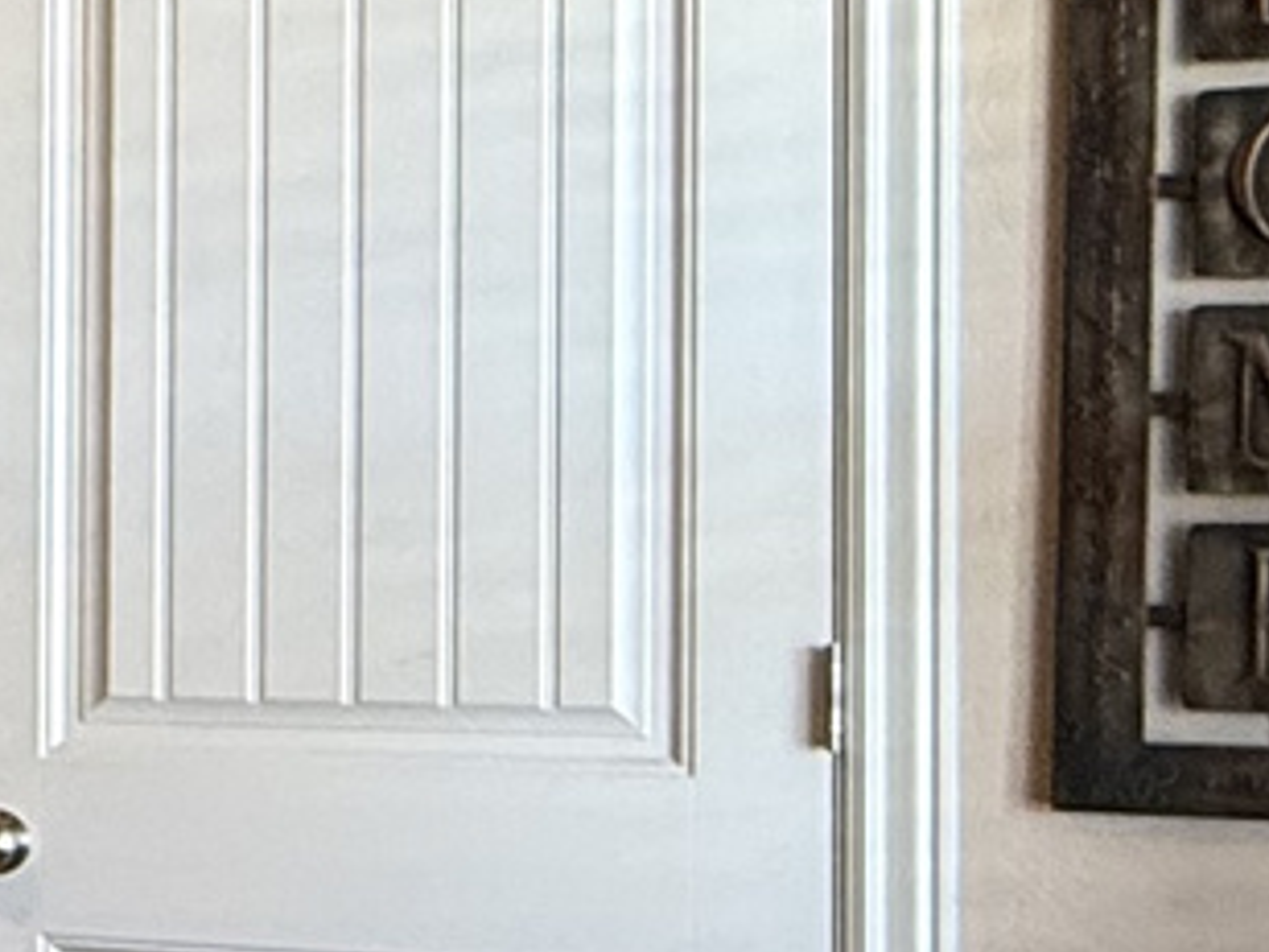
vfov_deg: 15.9
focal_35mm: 93
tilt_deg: +2.0
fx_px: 3409
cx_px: -1397
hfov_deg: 15.7
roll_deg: -0.4
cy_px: 565
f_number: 2.2
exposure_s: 1/60
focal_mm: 2.22
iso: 200
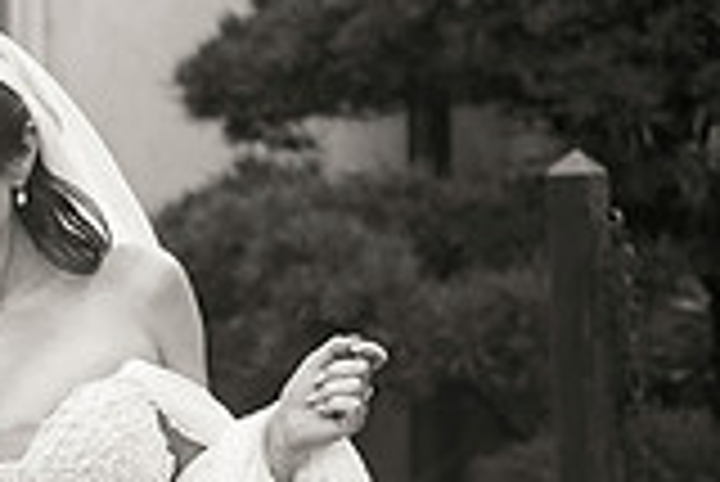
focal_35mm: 254
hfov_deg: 8.0
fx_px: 5084
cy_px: 313
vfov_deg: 5.4
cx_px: -126
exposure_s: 1/2000
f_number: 4
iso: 800
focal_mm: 70
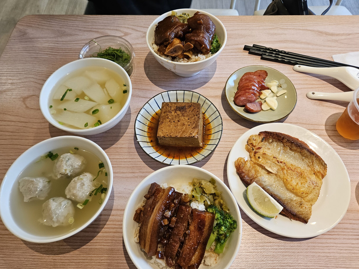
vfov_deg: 56.8
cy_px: 131
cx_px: 181
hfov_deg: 71.6
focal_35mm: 24
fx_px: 249
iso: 160
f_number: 1.8
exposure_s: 1/120
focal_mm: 5.4
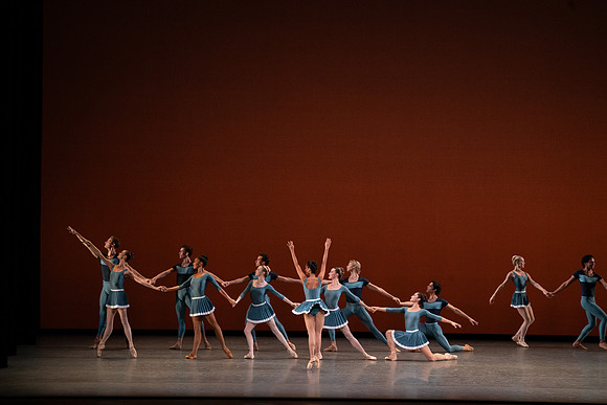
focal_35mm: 141
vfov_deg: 9.7
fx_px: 2378
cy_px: 202
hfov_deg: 14.5
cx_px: 304
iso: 5000
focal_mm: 141
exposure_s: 1/400
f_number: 9
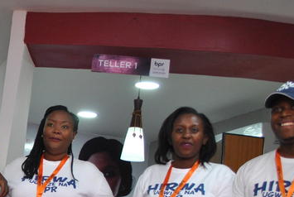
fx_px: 622
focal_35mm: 76
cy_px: 204
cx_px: -70
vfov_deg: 17.5
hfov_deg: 23.9
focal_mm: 18
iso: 250
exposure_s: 1/30
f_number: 3.5
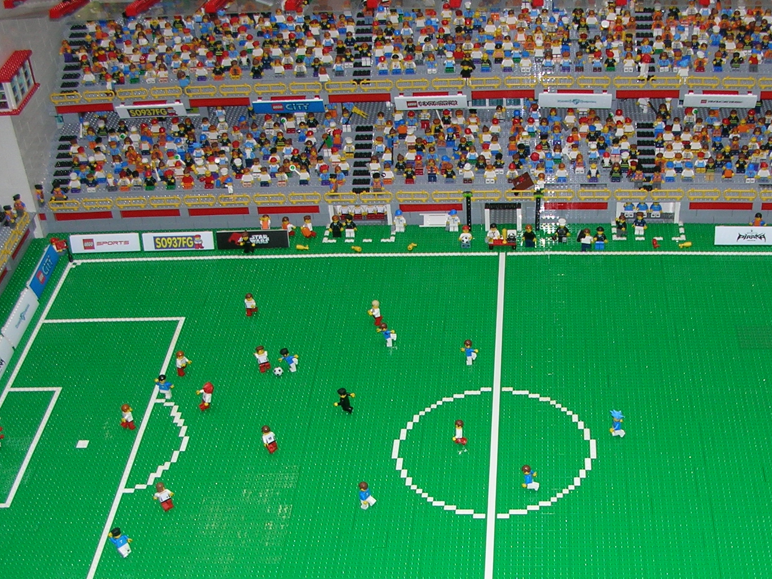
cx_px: 472
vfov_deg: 25.2
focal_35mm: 57
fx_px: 1271
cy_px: 467
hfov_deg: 33.6
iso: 50
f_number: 2.8
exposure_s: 1/60.1
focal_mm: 5.8
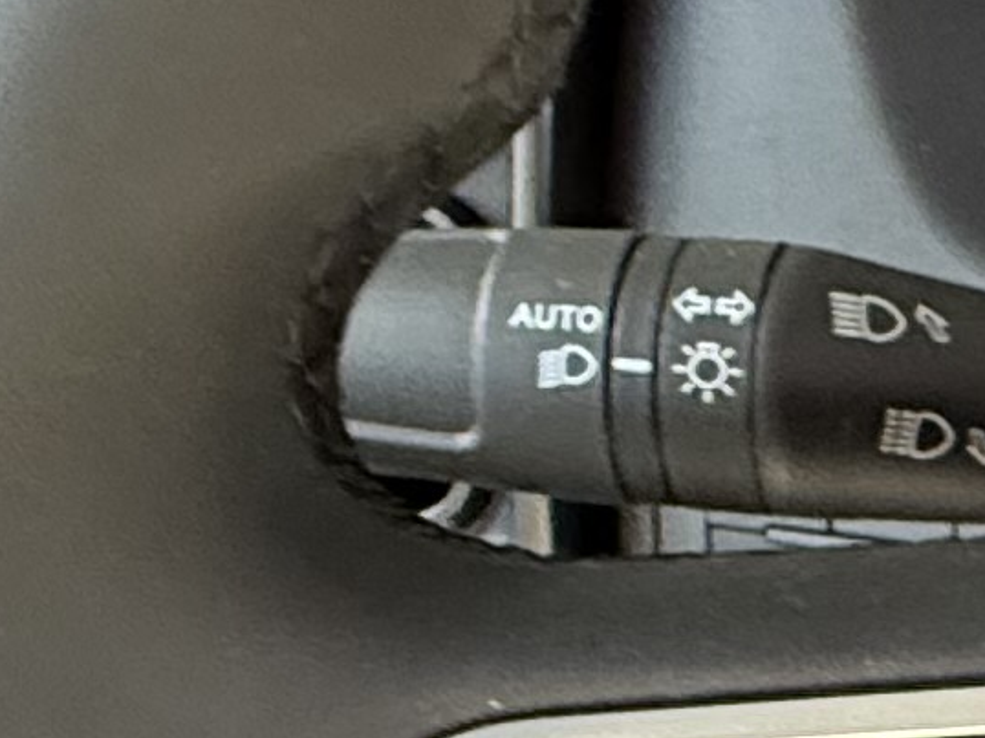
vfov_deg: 13.9
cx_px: 1882
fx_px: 2986
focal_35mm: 105
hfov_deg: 15.5
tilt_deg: -40.0
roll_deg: -6.5
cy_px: 709
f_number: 2.2
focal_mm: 2.22
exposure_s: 1/60
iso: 400
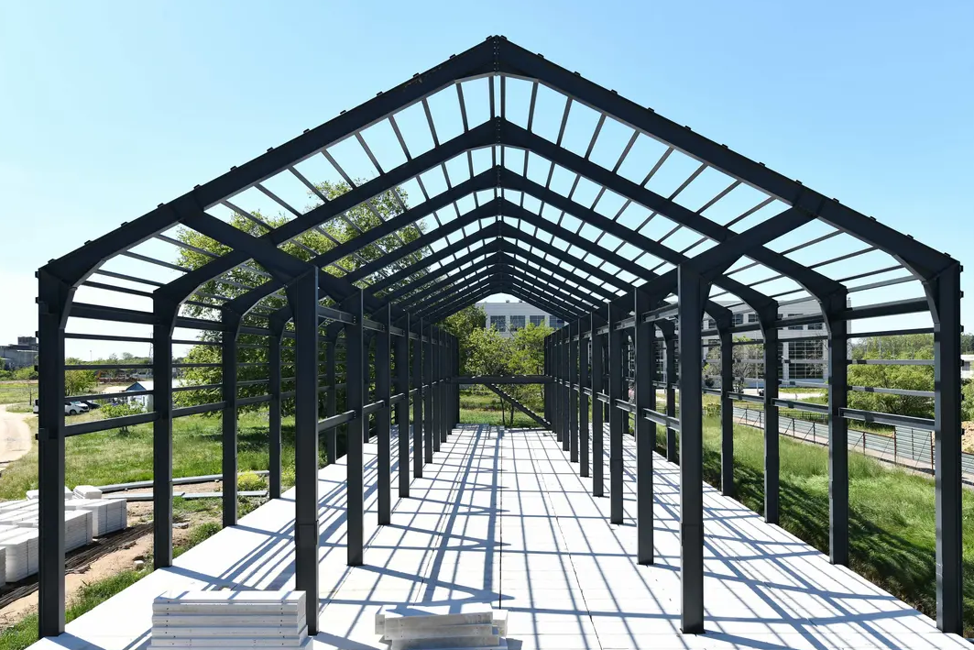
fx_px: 703
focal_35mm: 26
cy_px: 360
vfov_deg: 49.5
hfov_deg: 69.4
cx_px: 498
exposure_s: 1/200
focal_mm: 23
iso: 125
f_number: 6.3
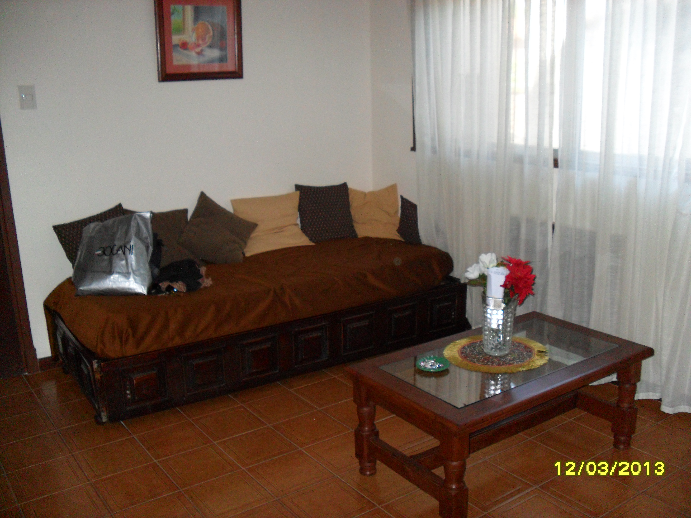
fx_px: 699
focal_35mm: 35
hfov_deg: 52.6
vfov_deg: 40.7
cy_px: 259
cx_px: 346
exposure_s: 1/45
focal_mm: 6.3
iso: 200
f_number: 3
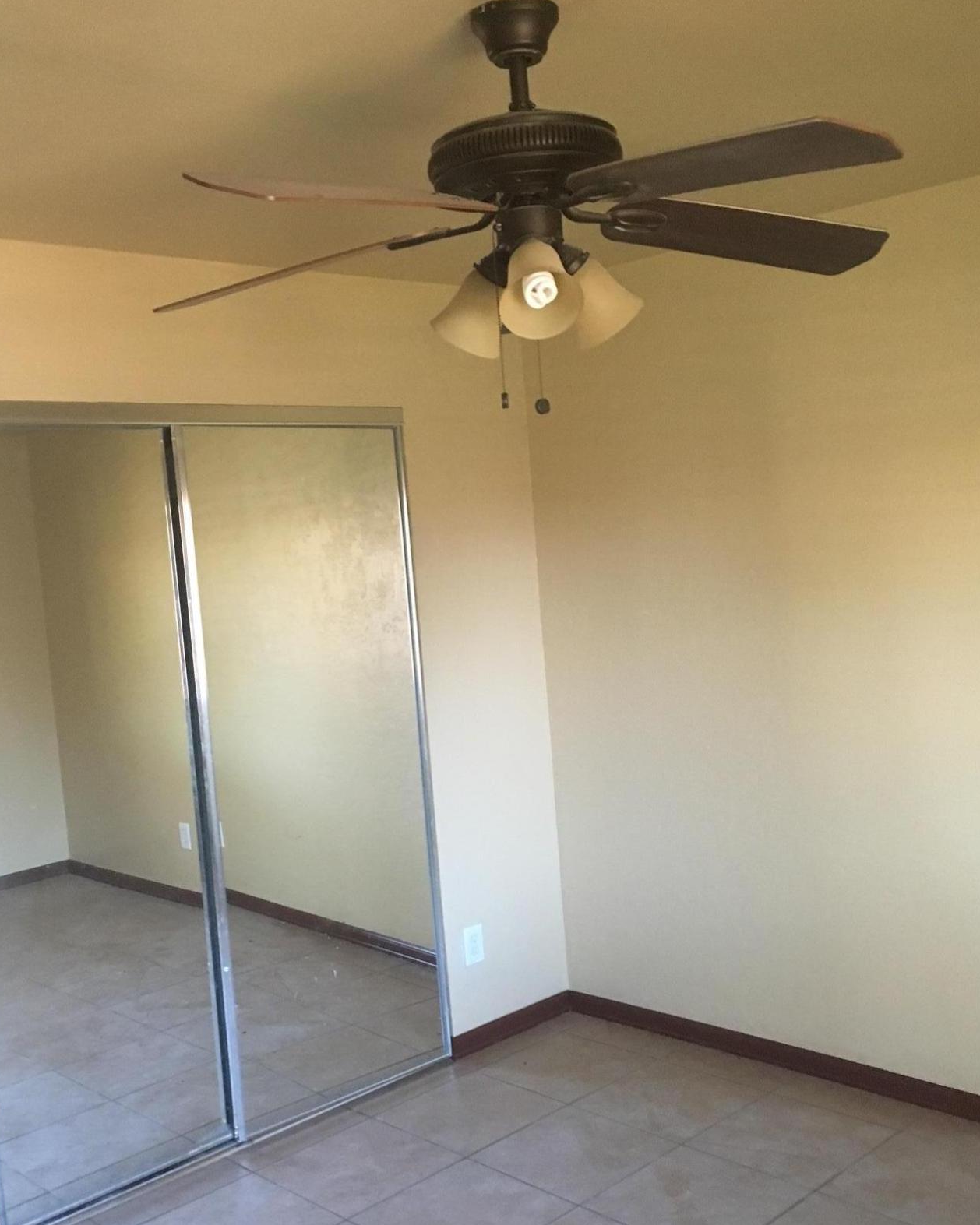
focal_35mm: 36
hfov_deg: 41.1
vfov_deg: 50.2
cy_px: 685
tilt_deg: -7.9
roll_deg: +5.4
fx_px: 1305
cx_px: 476
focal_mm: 4.15
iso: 200
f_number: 2.2
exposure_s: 1/24
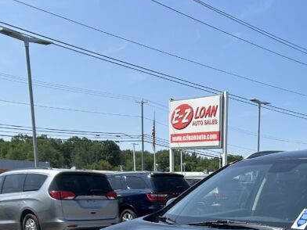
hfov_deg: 28.1
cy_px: 294
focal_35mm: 68
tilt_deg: -11.7
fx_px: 603
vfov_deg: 19.9
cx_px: 238
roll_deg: -1.3
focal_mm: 5.7
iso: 50
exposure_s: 1/2915
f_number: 1.5
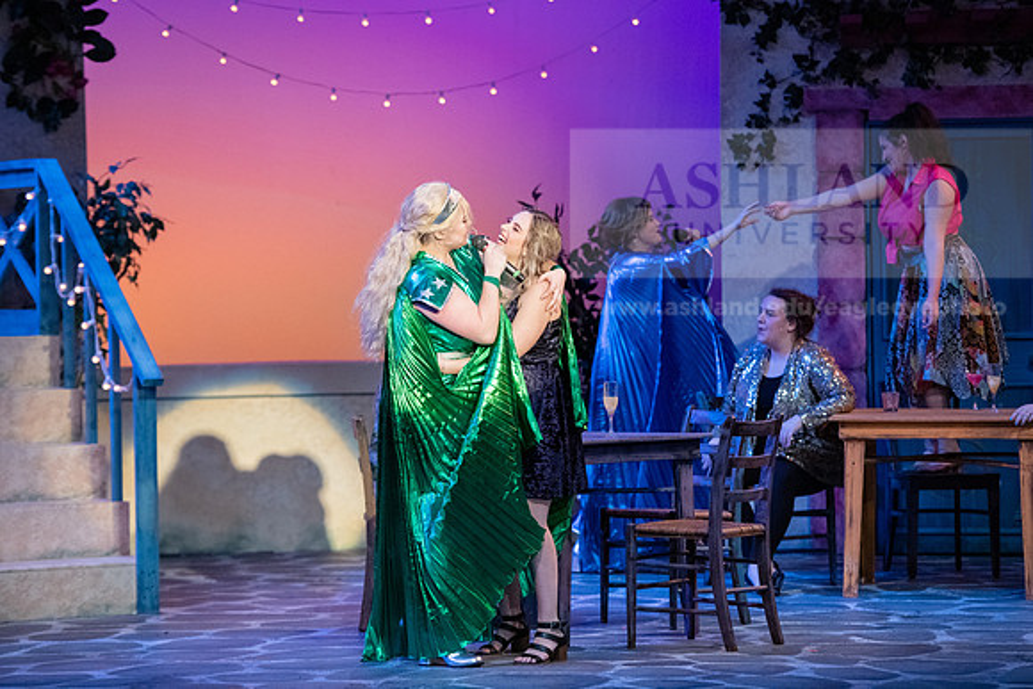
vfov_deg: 9.5
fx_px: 4161
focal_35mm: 145
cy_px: 344
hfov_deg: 14.2
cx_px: 516
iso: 3200
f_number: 3.2
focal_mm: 145
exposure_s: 1/400
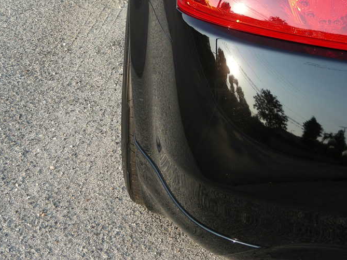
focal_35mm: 104
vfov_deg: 14.2
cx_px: 152
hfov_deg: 18.9
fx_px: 1043
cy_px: 106
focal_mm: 14.6
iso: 50
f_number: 3.5
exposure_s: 1/132
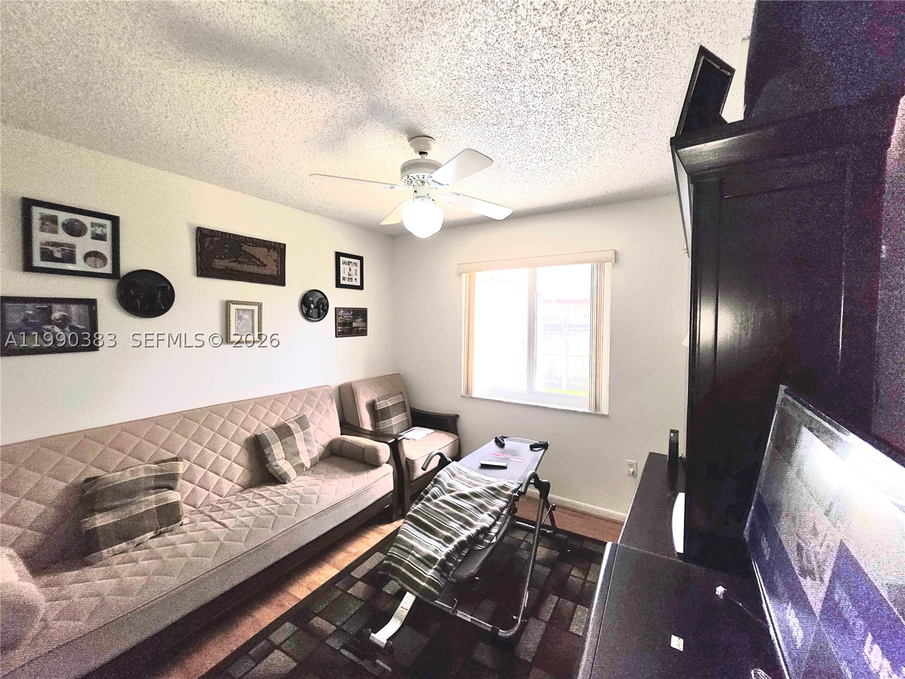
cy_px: 340
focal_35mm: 13
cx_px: 452
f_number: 1.9
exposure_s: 1/132
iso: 20
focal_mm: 2.2
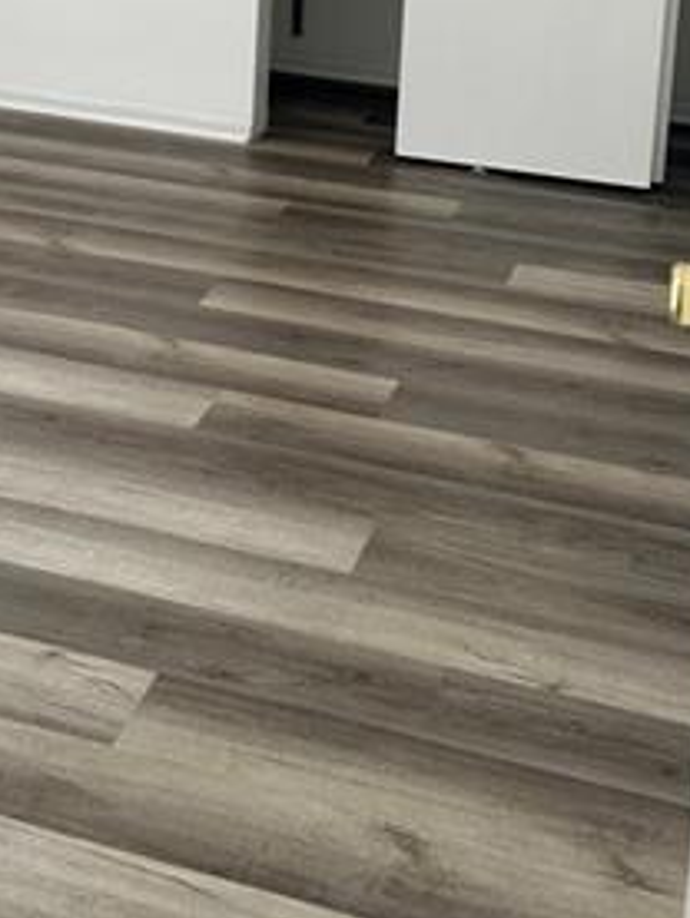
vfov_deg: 25.5
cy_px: -33
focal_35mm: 72
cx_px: 40
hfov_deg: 20.0
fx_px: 1912
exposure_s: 1/121
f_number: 1.5
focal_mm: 5.7
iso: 100
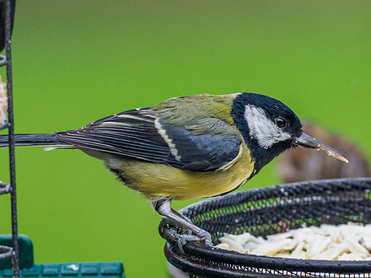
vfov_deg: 1.2
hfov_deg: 1.6
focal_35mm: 1250
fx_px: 13397
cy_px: 111
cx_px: 274
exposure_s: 1/640
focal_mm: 300
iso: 1000
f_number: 4.5
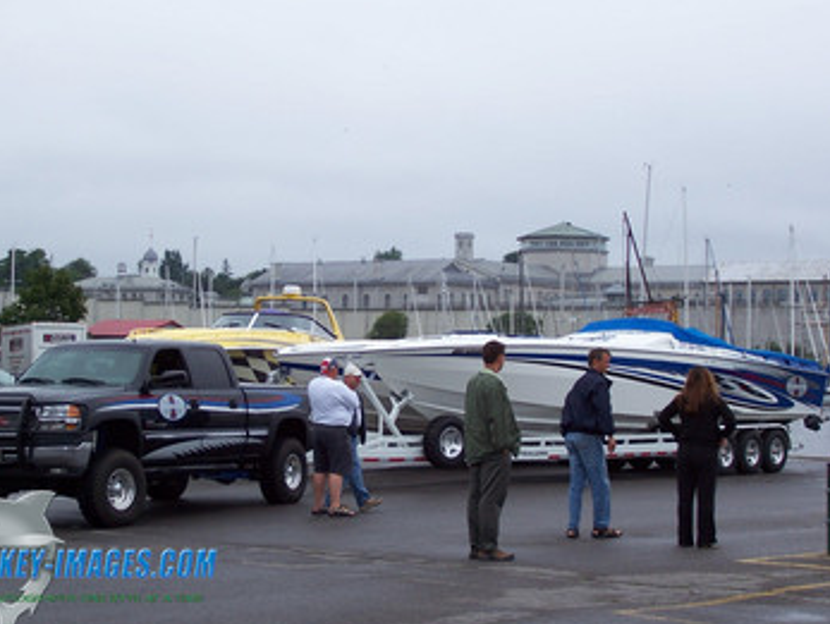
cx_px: 383
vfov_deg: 19.4
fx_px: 1824
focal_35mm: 76
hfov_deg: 25.6
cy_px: 311
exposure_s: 1/250
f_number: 4
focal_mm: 10.8
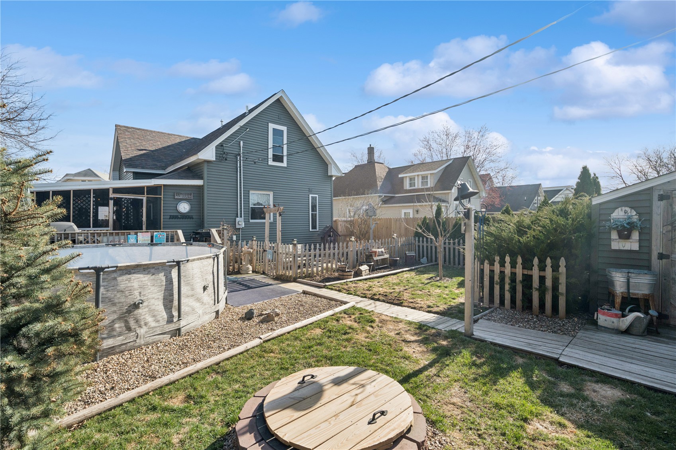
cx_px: 338
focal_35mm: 16
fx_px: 300
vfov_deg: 73.7
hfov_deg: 96.7
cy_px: 225
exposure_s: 1/320
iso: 400
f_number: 10
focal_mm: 16
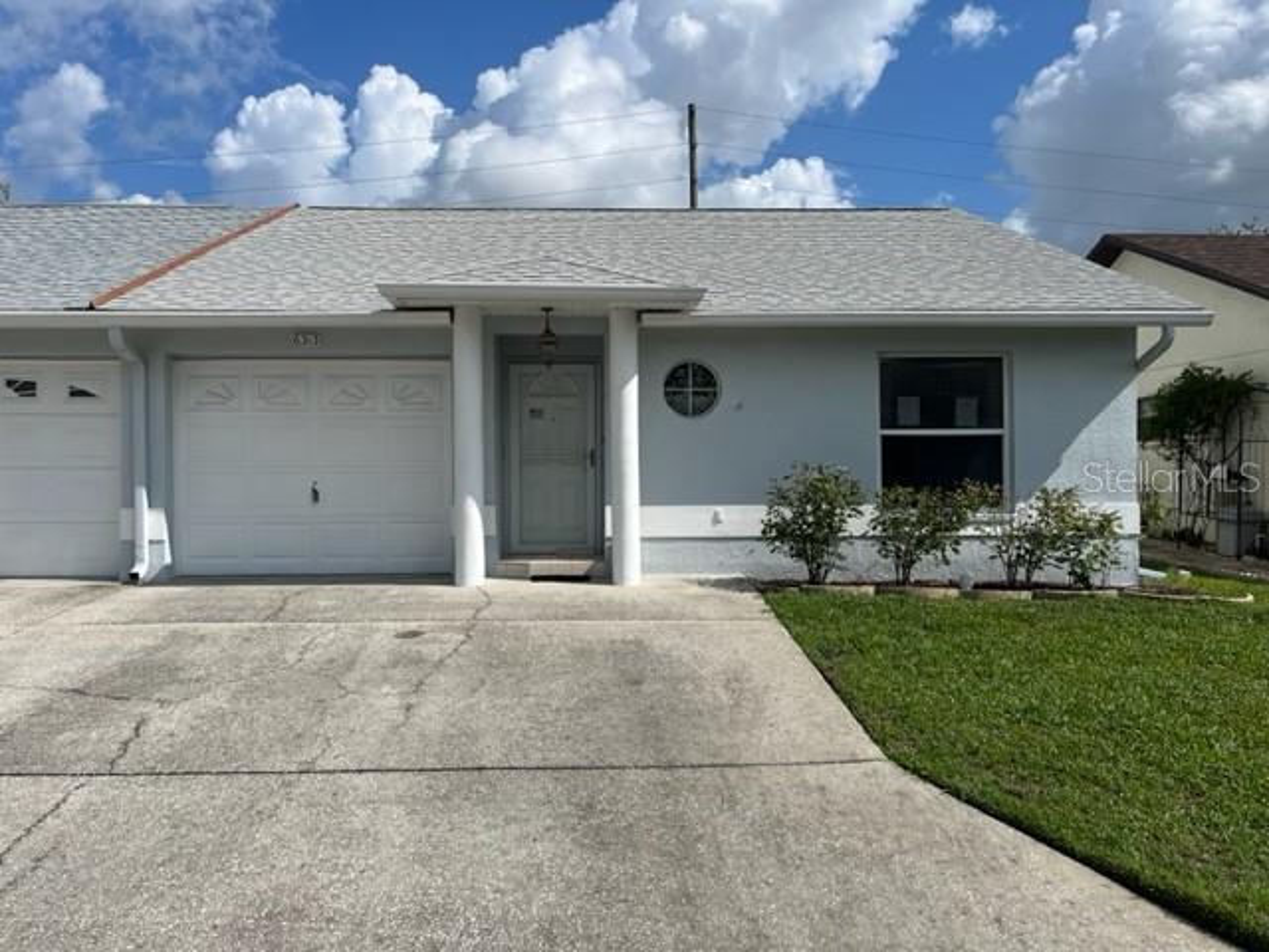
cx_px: 634
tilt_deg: +1.5
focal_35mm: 26
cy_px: 476
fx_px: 953
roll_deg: -0.1
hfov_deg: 67.3
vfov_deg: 53.1
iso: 50
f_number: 1.6
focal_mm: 5.1
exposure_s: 1/6494
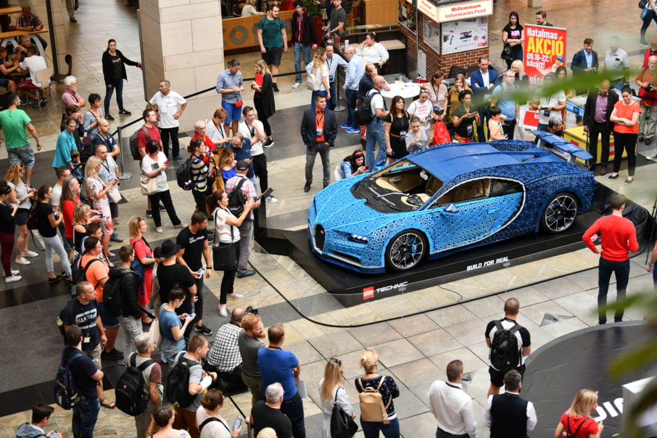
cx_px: 328
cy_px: 219
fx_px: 1278
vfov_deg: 19.5
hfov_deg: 28.8
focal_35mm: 70
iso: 360
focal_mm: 70
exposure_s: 1/160
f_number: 2.8
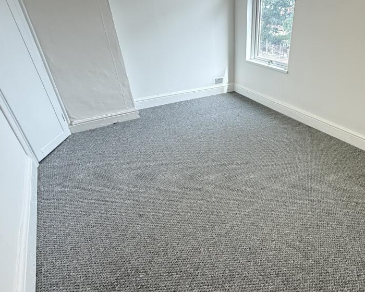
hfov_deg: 76.1
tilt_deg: -28.5
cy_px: 135
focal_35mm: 20
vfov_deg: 68.0
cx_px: 261
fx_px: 216
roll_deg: -3.8
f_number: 2.2
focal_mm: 2.22
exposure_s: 1/84
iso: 320
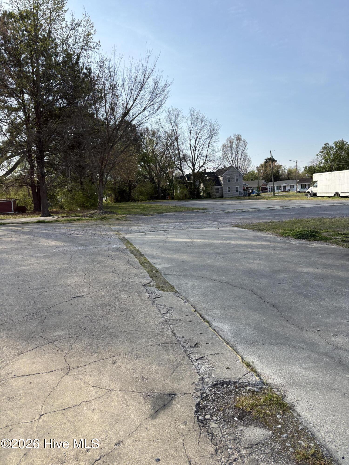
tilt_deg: -8.0
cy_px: 232
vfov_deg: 67.3
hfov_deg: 53.1
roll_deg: +1.5
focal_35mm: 26
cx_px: 174
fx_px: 350
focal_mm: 5.96
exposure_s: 1/2747
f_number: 1.6
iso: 50
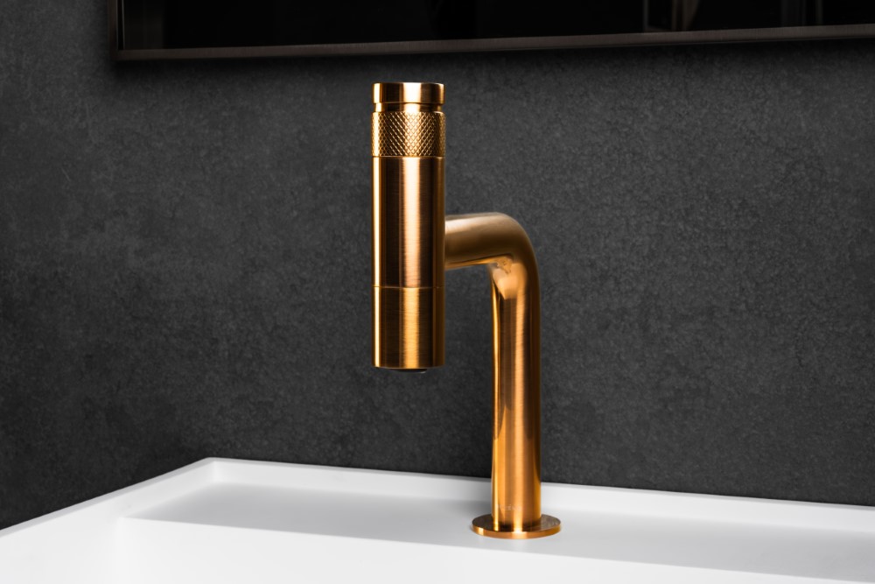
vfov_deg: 19.5
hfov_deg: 28.8
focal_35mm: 70
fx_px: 1702
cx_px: 438
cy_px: 292
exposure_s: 1/2.5
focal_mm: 70
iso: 320
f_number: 22
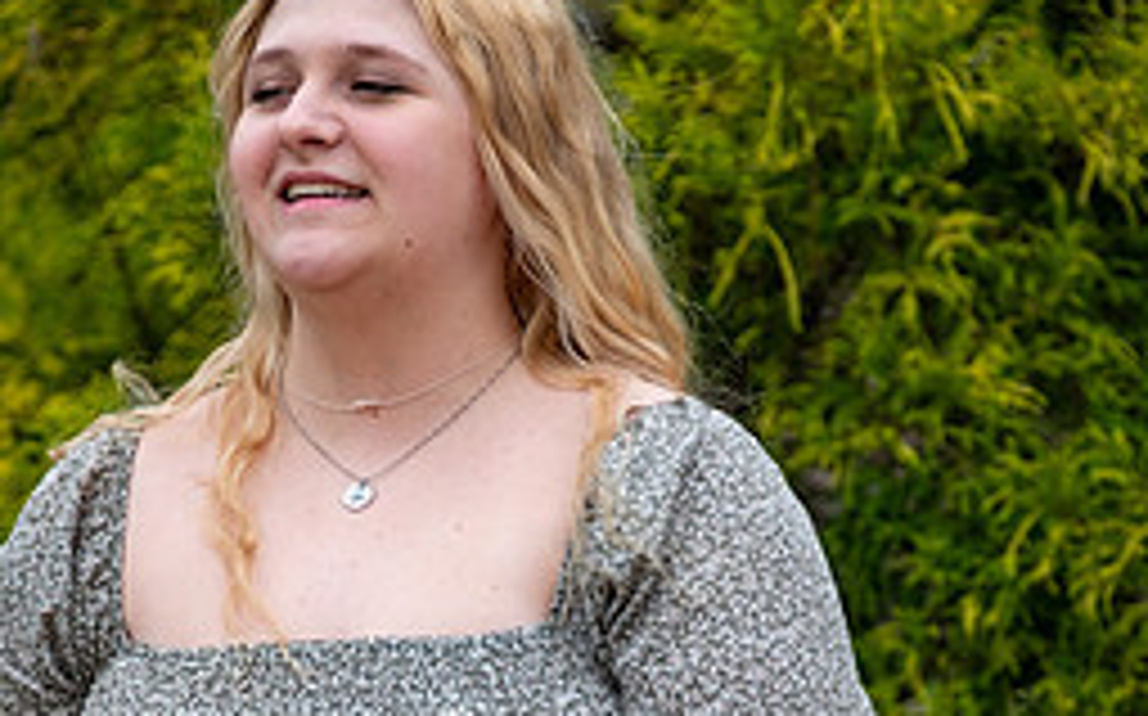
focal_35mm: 311
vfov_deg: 4.2
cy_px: 842
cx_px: 531
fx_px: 9724
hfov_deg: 6.8
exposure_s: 1/500
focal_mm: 115
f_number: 4
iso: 250
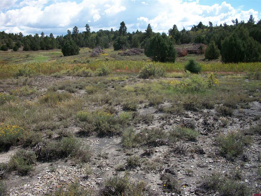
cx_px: 130
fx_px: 264
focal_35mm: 35
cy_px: 98
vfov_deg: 40.7
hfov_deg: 52.6
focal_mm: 6.3
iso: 80
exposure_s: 1/320
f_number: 5.6
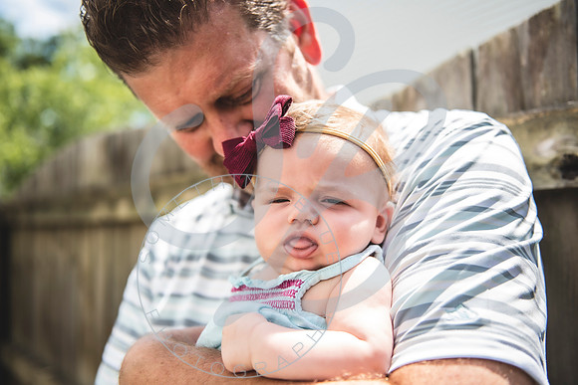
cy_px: 193
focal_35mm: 40
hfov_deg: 48.9
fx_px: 635
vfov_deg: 33.8
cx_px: 297
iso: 100
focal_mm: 38
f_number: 2.8
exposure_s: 1/800
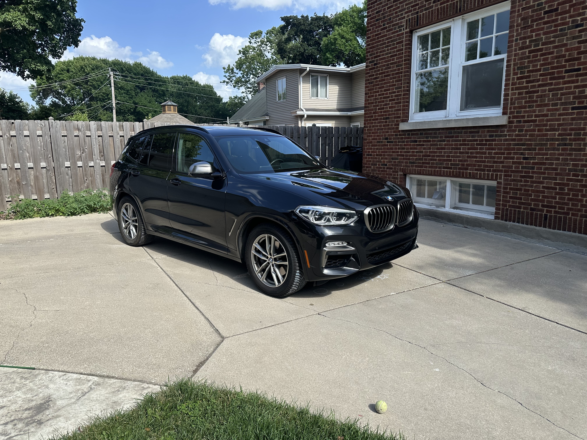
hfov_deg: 71.6
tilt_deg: -9.1
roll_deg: -0.4
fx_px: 407
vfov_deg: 56.8
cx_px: 294
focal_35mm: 24
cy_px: 220
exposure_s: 1/2110
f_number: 1.78
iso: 80
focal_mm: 6.86
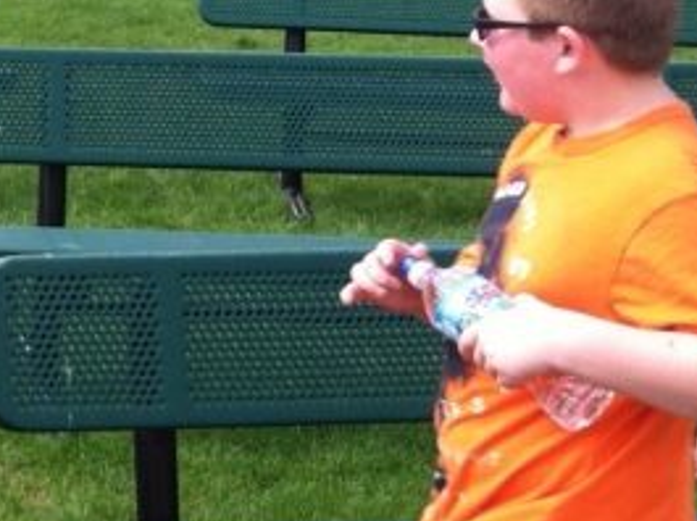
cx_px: -610
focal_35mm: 135
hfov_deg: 13.0
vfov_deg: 10.9
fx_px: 2715
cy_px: 120
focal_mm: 3.85
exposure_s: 1/286
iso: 80
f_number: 2.8
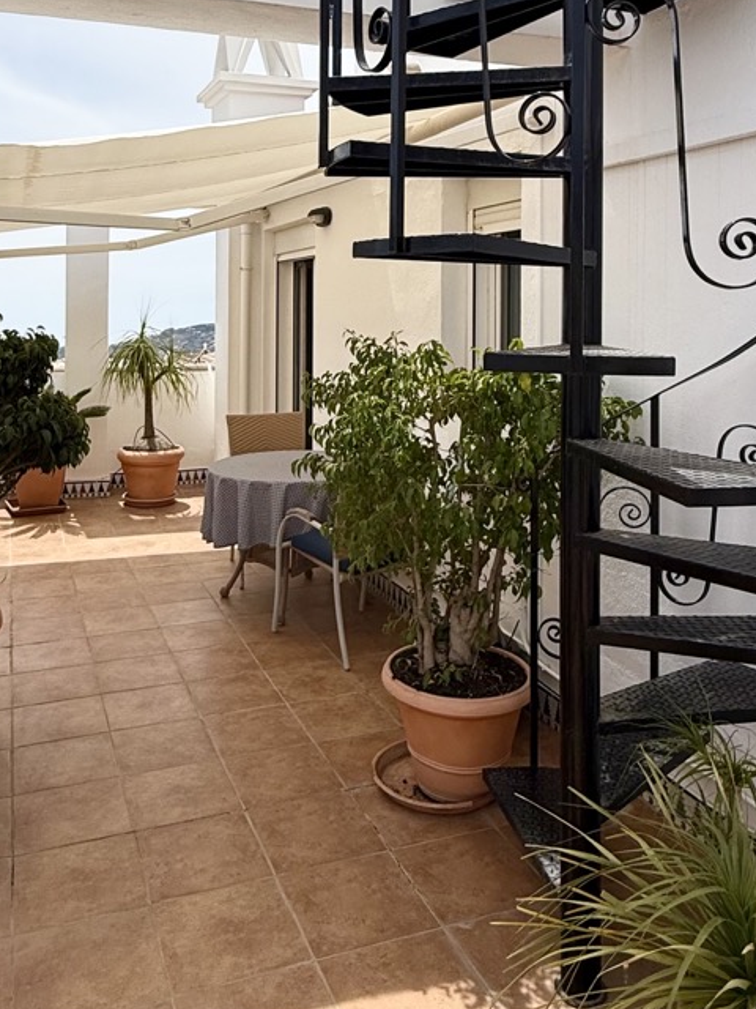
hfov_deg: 49.0
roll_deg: +0.0
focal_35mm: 28
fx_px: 815
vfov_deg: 61.6
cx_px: 259
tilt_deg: +1.0
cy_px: 320
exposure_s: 1/2237
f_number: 2.2
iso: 50
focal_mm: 2.22
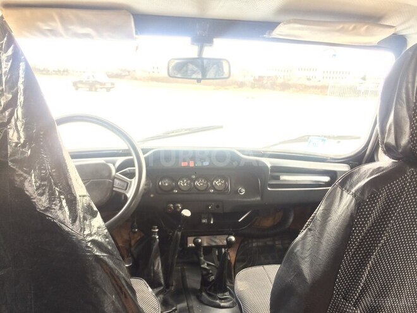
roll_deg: -1.5
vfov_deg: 48.2
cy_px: 156
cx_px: 208
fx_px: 349
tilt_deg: -12.9
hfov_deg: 61.7
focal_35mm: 29
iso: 40
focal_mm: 4.15
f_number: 2.2
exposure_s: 1/33
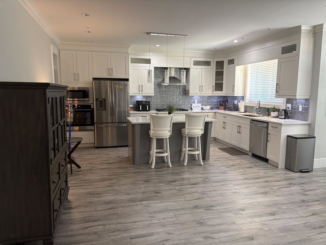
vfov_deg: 53.1
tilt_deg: -6.7
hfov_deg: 67.3
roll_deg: +0.1
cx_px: 163
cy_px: 122
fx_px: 245
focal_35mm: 26
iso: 160
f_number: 1.6
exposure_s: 1/60
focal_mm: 5.96
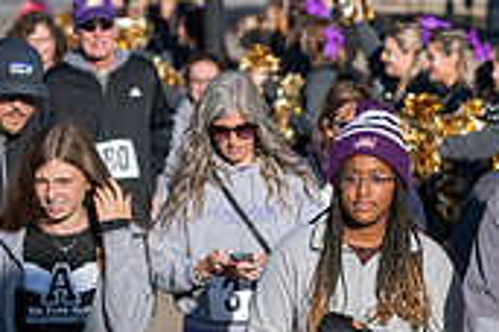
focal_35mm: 340
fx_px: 4712
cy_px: 299
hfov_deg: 6.1
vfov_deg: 4.0
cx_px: 452
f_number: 4
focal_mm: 100
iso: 64
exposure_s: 1/500
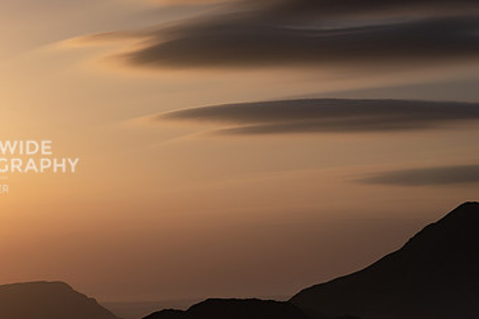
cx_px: 99
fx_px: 1875
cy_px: 165
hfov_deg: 14.5
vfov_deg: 9.7
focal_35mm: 141
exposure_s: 1/800
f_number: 8
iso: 64
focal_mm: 85
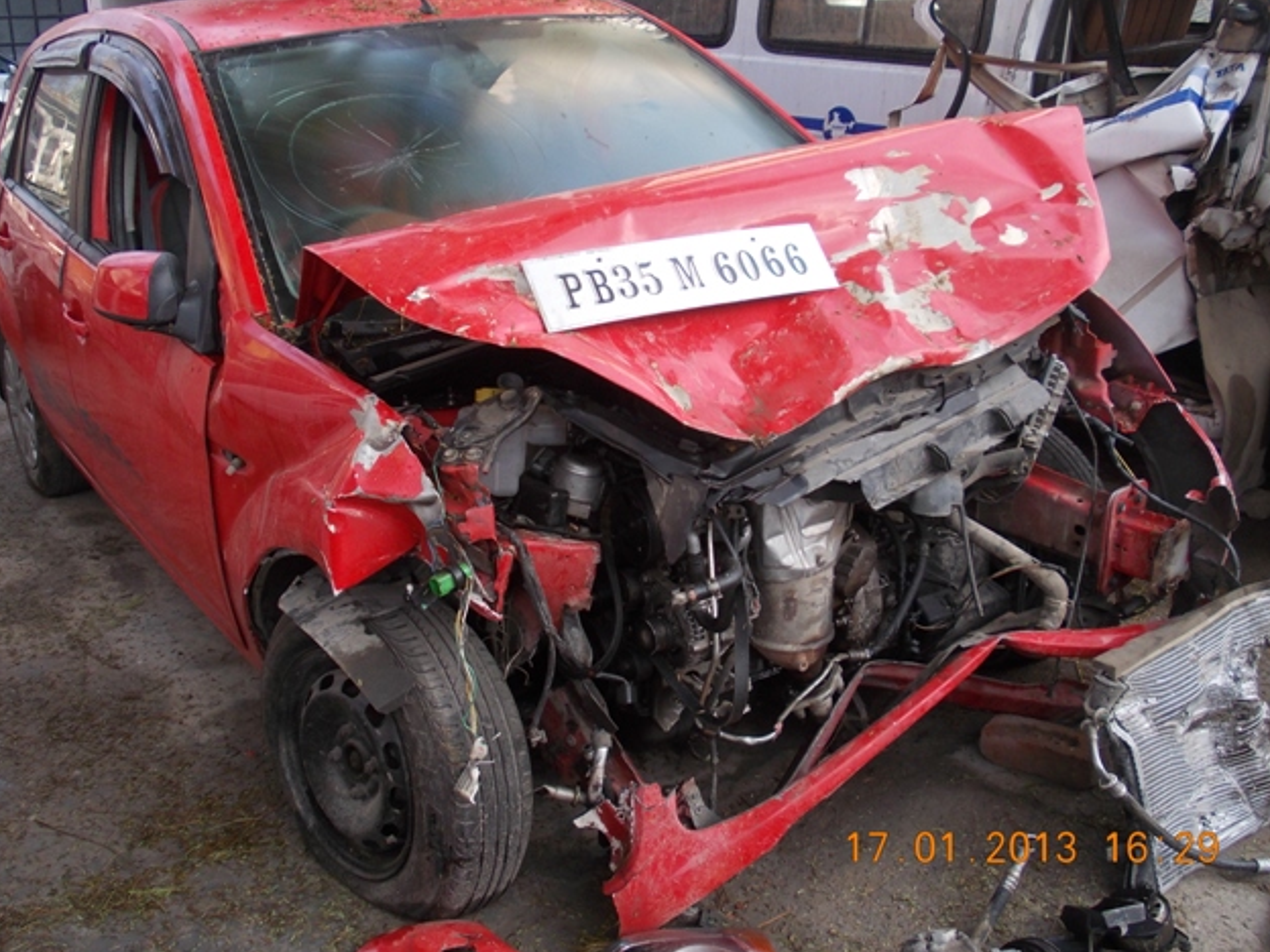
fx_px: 1431
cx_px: 633
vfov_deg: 36.8
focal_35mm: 39
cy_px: 474
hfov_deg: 47.9
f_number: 3.1
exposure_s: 1/100
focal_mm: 5.3
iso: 80
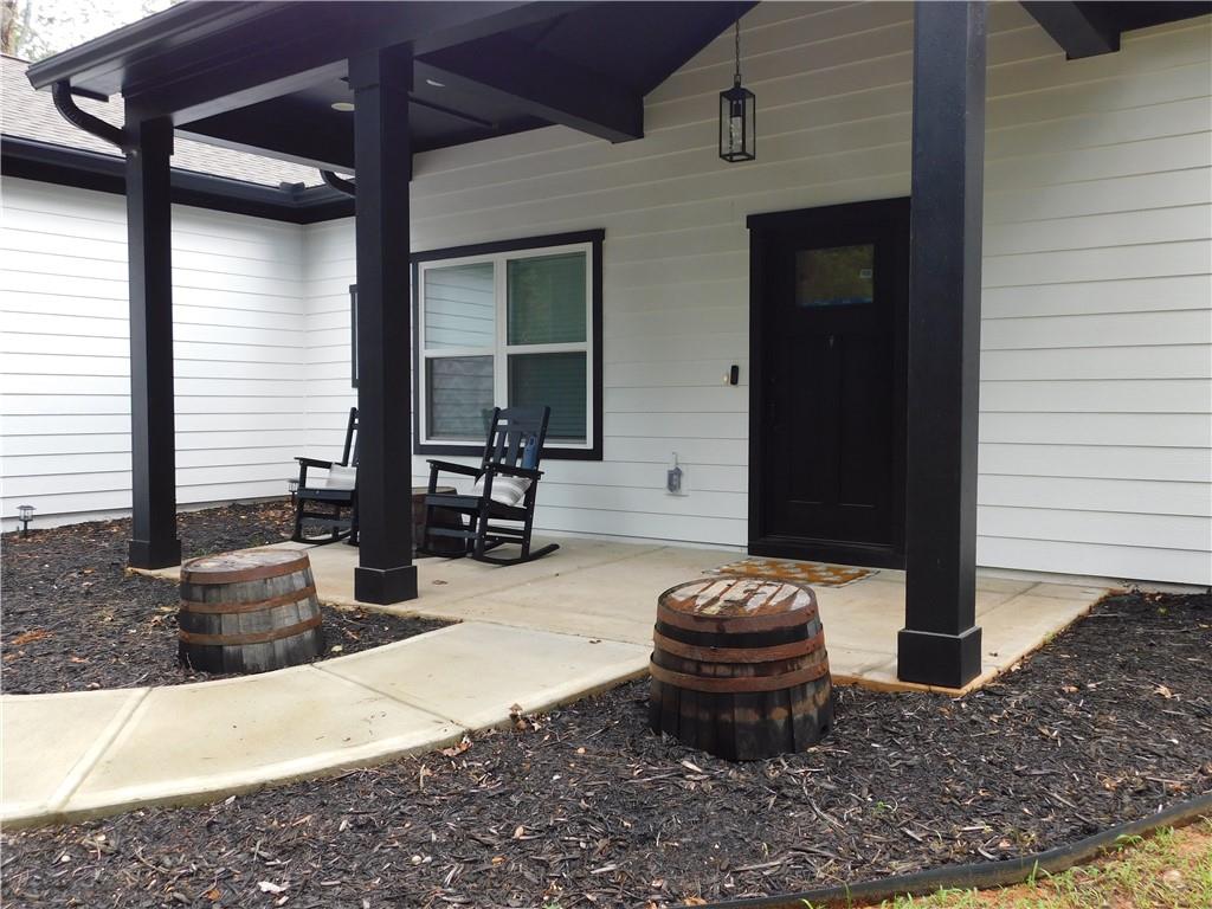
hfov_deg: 60.0
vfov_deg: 46.8
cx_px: 606
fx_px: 1050
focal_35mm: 30
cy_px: 454
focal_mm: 5.3
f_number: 3.2
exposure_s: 1/160
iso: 125
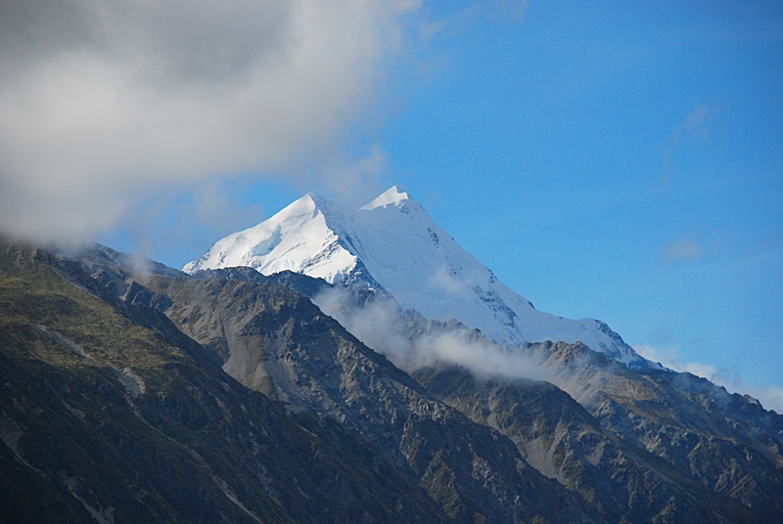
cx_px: 392
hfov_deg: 10.1
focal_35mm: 202
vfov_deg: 6.8
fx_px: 4411
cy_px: 262
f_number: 6.3
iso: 400
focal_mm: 135
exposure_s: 1/2500
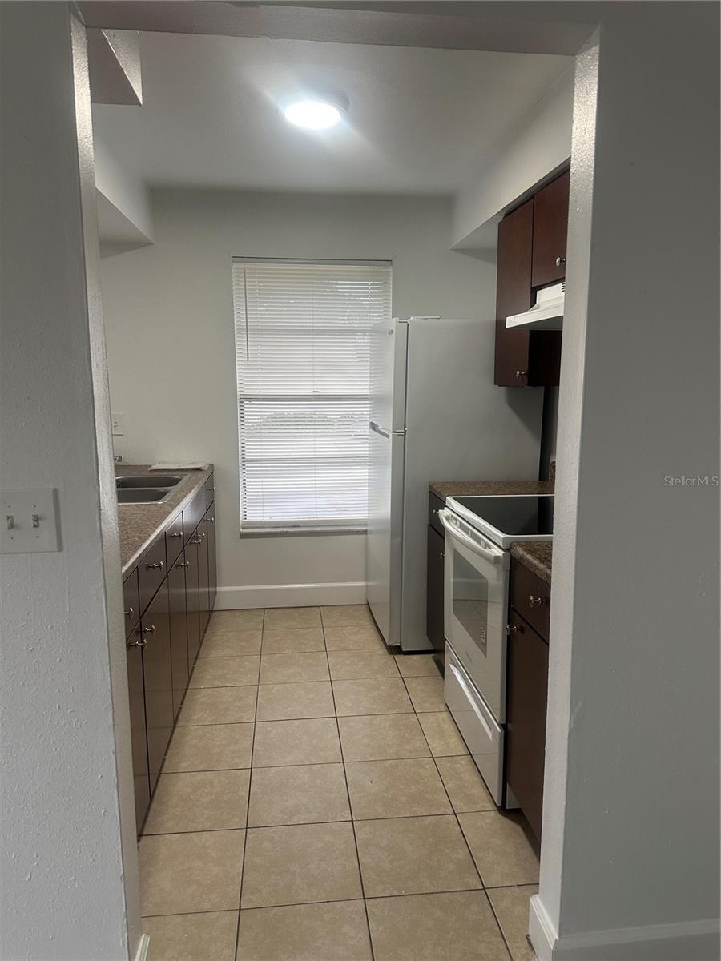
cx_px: 360
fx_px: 667
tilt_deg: -9.1
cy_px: 480
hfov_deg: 56.8
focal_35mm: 24
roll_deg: -1.1
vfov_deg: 71.6
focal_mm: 6.86
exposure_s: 1/120
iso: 200
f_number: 1.78
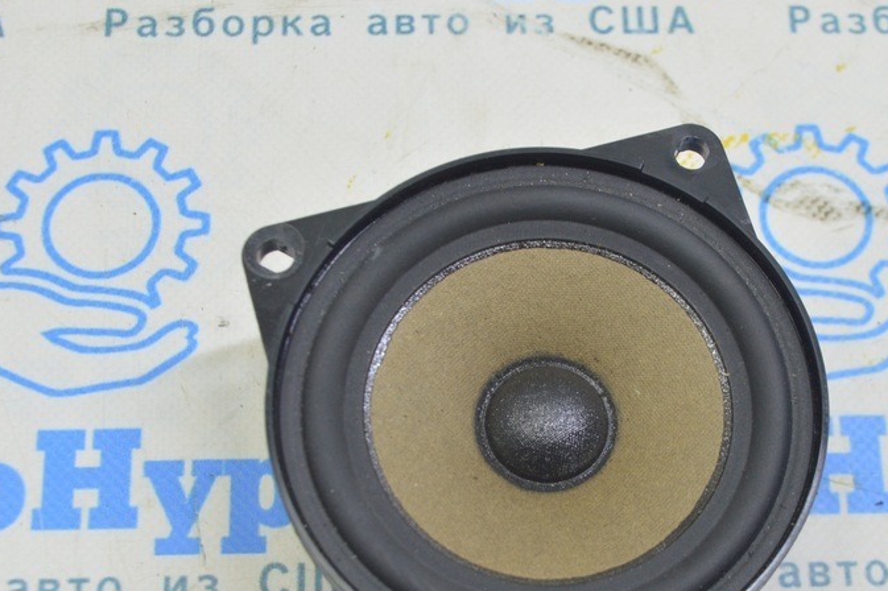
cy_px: 421
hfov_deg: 28.5
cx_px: 534
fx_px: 1745
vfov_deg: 19.1
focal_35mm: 71
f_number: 5.6
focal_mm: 31
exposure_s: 1/20
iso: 400
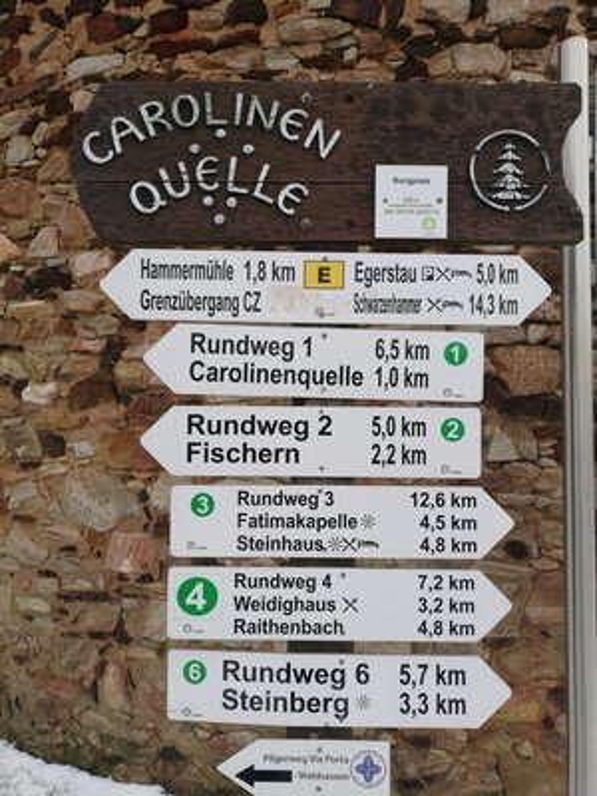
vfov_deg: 67.3
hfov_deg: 53.1
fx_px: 598
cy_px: 398
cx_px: 298
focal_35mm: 26
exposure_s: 1/217
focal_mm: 3.81
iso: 50
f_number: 2.2
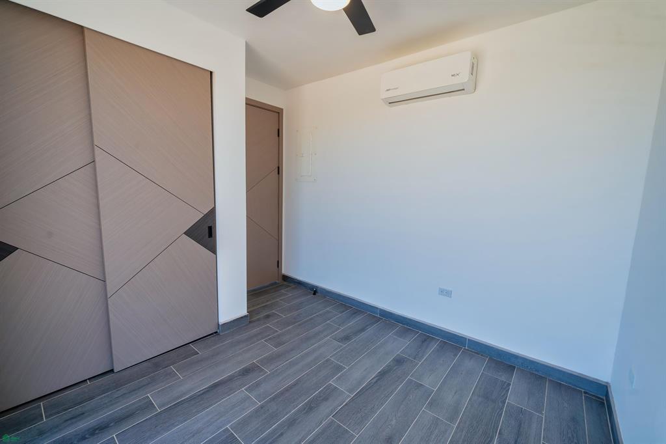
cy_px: 222
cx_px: 333
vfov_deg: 81.2
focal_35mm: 14
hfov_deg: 104.3
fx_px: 259
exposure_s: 1/125
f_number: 5.6
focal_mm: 14
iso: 400
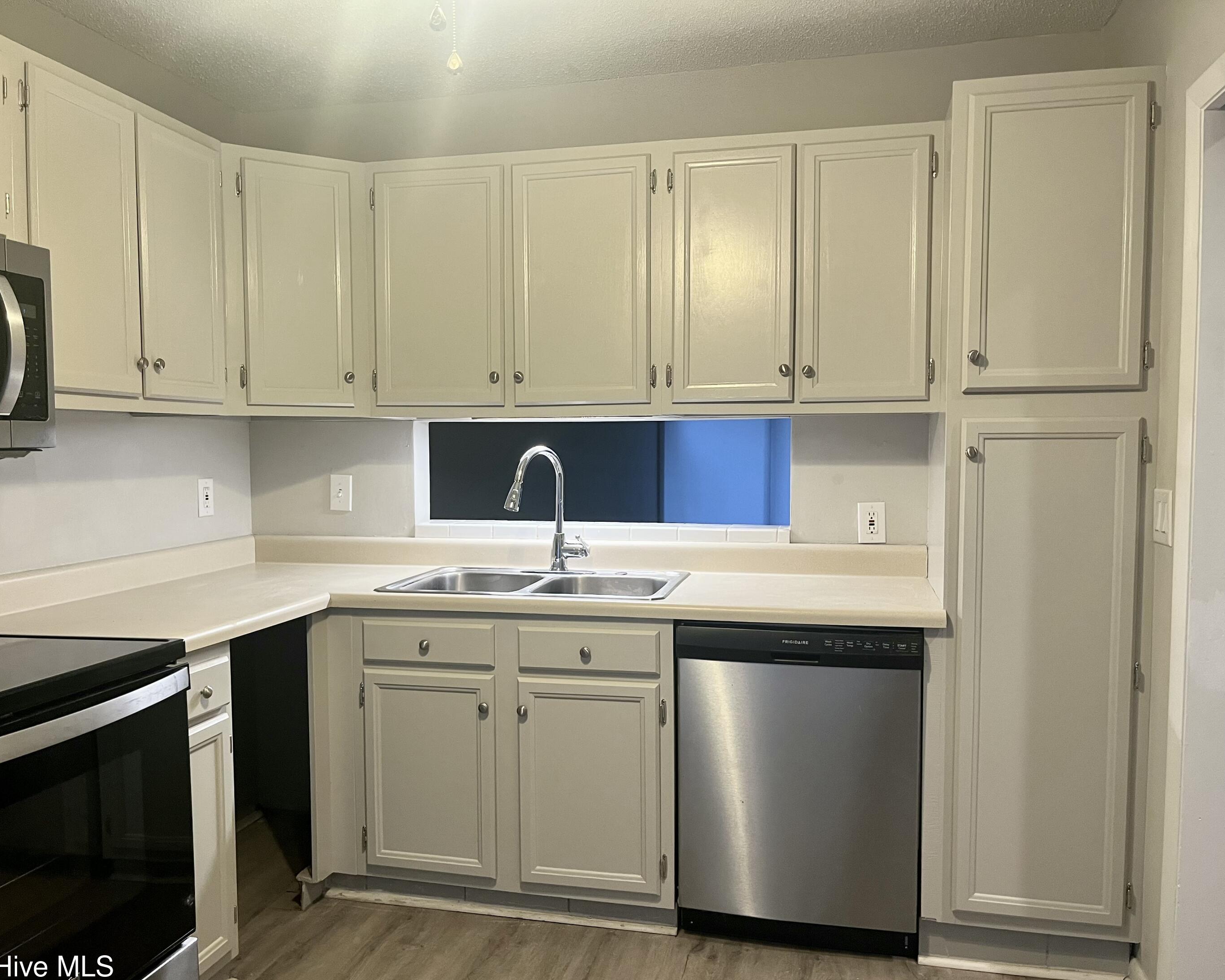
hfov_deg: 62.2
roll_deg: -0.2
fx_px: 1015
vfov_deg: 51.5
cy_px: 506
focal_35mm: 28
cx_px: 574
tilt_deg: -4.3
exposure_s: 1/60
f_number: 1.6
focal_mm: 5.1
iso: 200
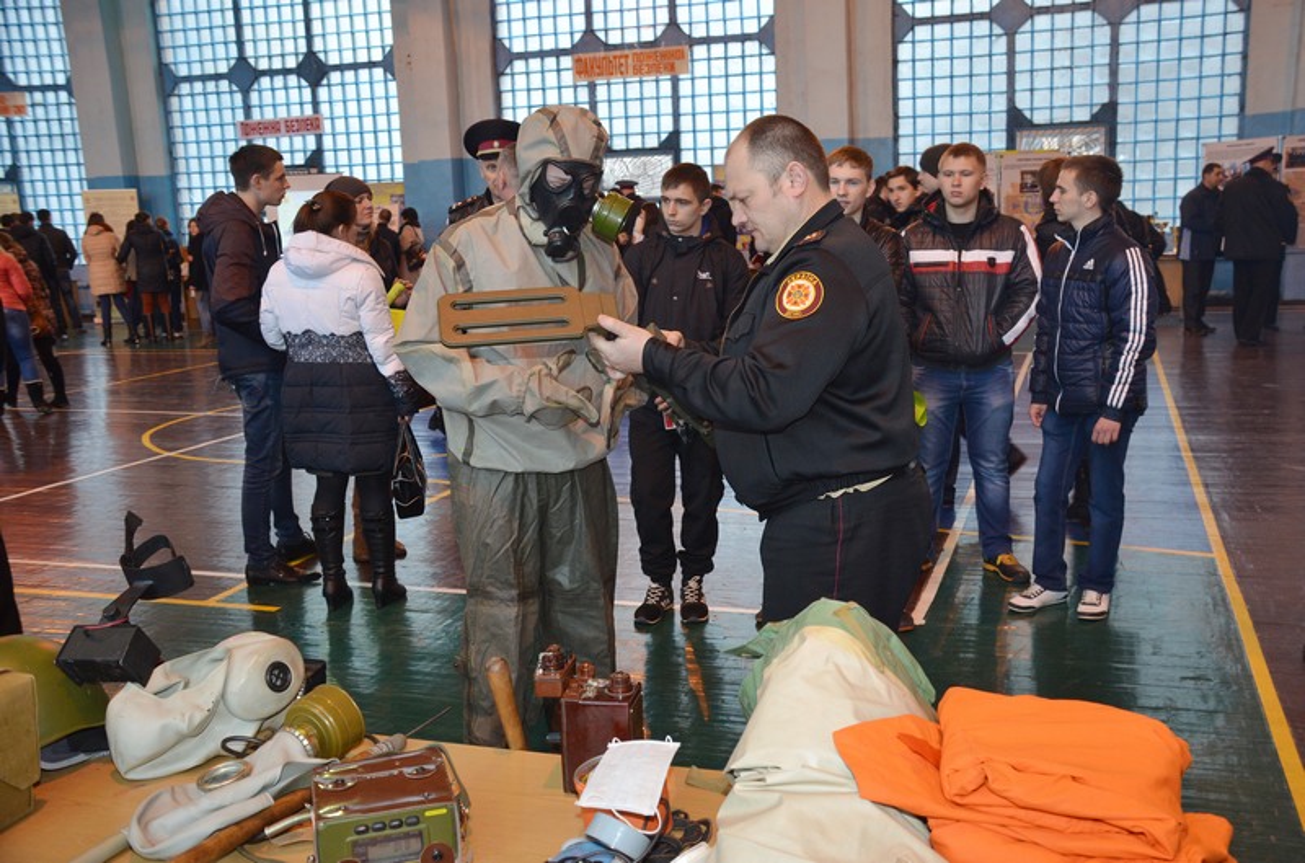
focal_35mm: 33
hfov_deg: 57.3
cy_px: 432
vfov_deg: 39.8
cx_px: 652
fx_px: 1193
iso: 500
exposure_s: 1/60
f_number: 3.8
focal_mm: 22
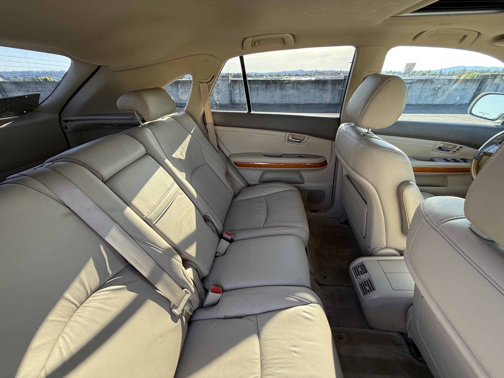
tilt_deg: -28.6
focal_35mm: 14
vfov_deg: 85.7
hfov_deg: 102.1
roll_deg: -0.1
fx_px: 204
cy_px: 189
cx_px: 252
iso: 80
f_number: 2.2
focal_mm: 2.22
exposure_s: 1/99
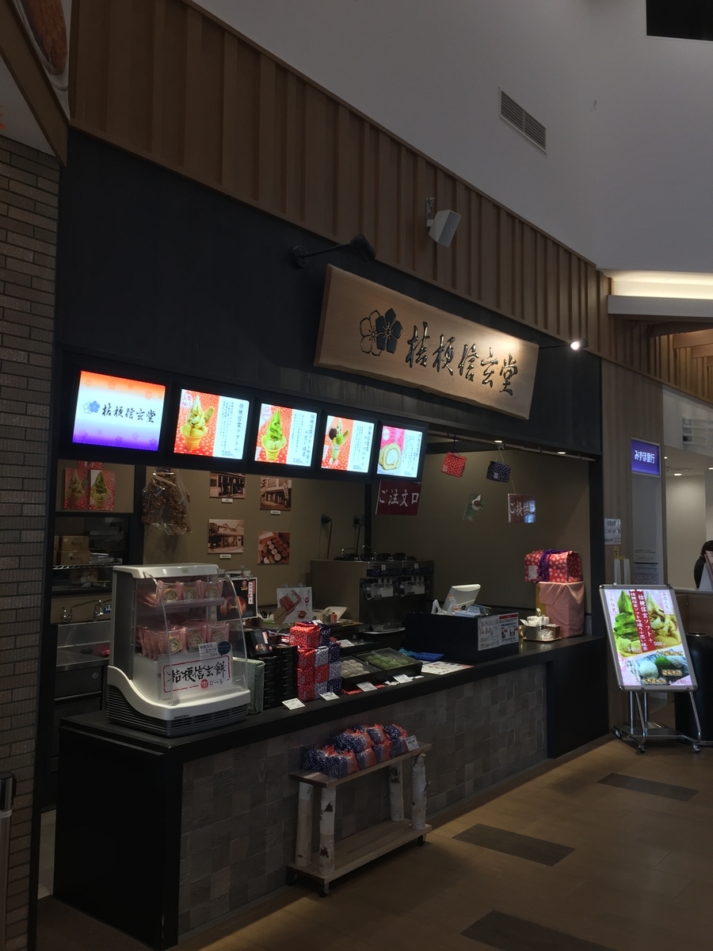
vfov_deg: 61.7
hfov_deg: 48.2
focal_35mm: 29
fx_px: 796
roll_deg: -1.4
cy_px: 476
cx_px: 356
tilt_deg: +6.3
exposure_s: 1/60
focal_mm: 4.15
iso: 40
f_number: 2.2
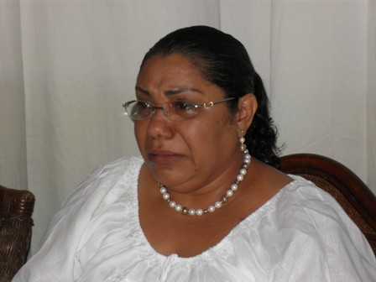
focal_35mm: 105
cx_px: 188
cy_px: 141
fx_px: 1141
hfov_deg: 18.7
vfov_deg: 14.1
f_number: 5.2
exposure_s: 1/60
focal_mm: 18.6
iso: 200
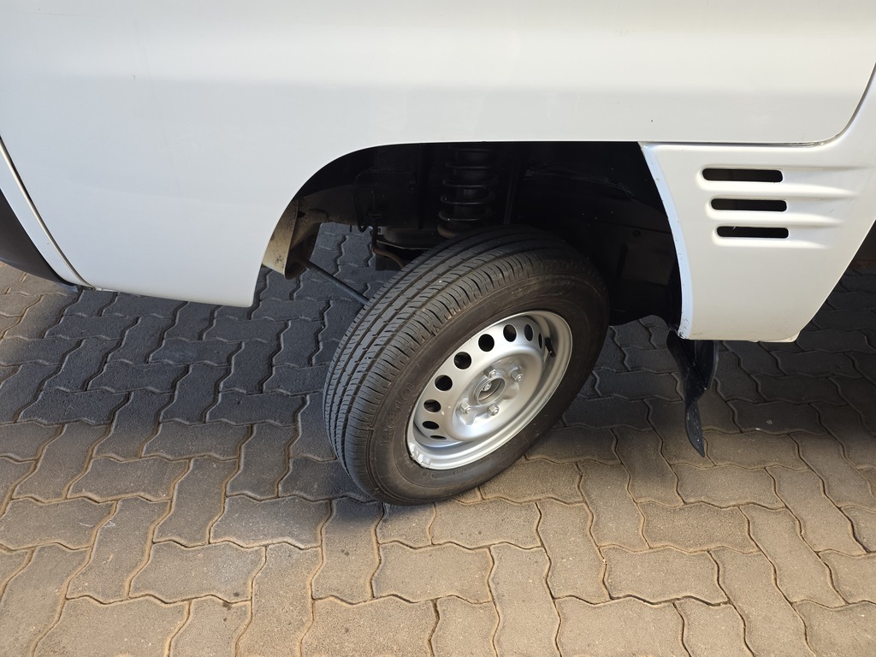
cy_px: 328
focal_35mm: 23
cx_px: 438
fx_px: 582
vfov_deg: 58.9
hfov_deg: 73.9
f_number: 1.7
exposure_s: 1/180
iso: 200
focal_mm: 6.25
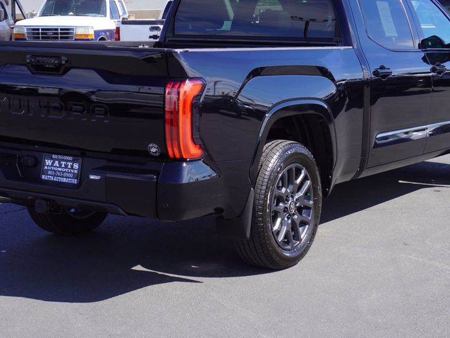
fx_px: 984
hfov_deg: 25.8
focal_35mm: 76
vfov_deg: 19.5
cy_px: 134
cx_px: 224
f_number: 9
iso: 100
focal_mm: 37
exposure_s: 1/100
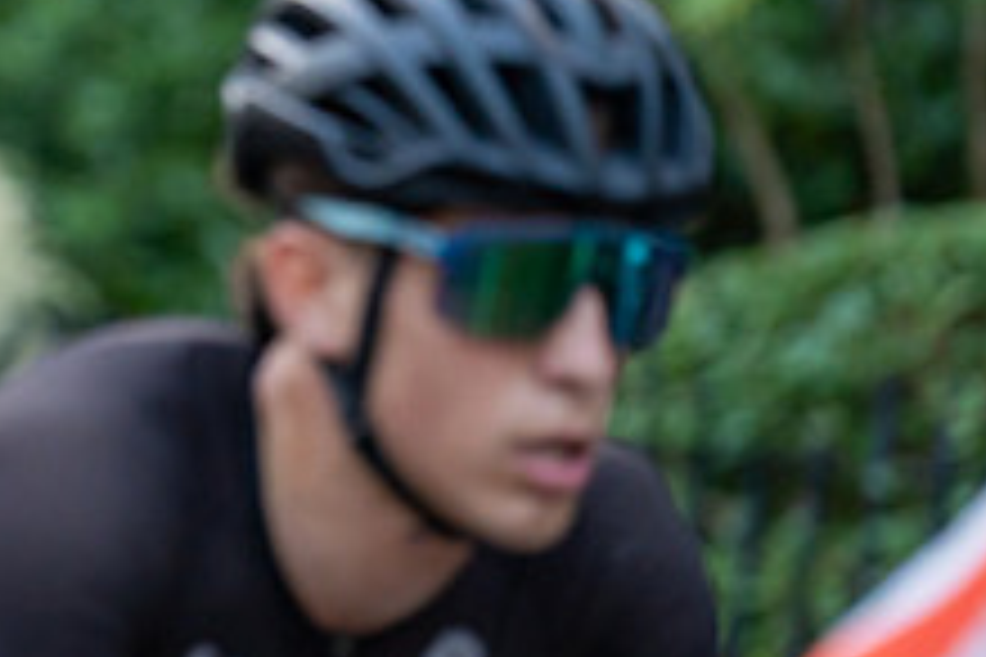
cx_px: -221
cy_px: 119
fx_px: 11092
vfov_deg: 3.4
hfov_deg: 5.1
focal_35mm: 405
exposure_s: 1/1000
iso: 2500
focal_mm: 153
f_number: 2.8
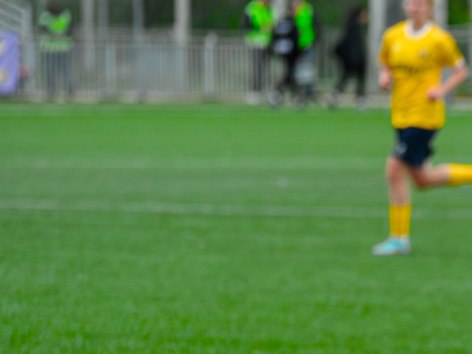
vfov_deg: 2.5
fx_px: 8072
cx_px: 628
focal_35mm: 592
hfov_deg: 3.3
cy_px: 448
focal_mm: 175
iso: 1000
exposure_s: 1/4000
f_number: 4.5
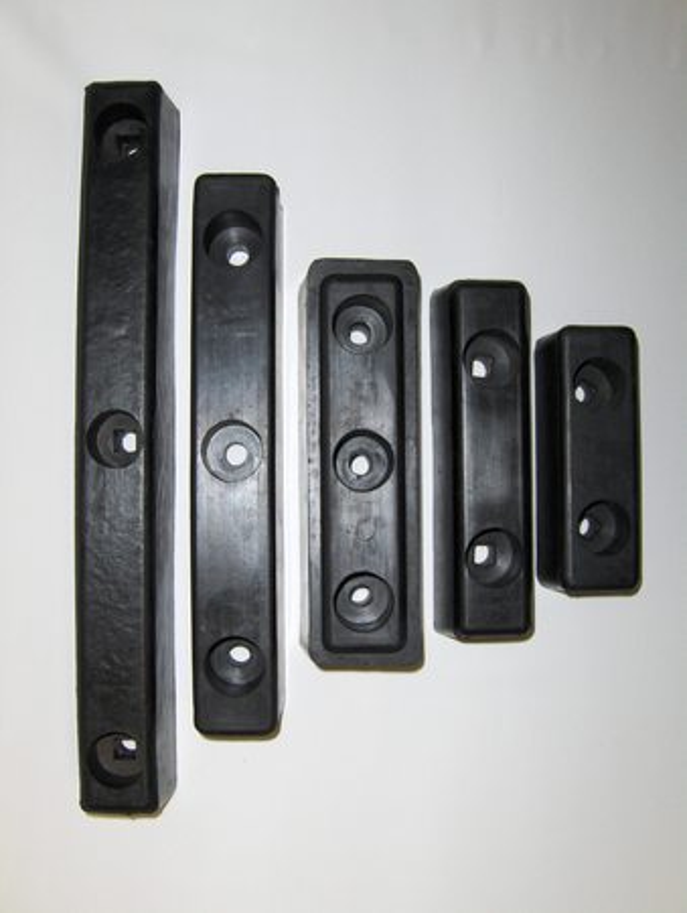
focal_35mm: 35
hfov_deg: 40.8
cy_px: 456
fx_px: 924
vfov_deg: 52.6
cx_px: 344
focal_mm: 7.5
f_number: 5.5
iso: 100
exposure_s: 1/60
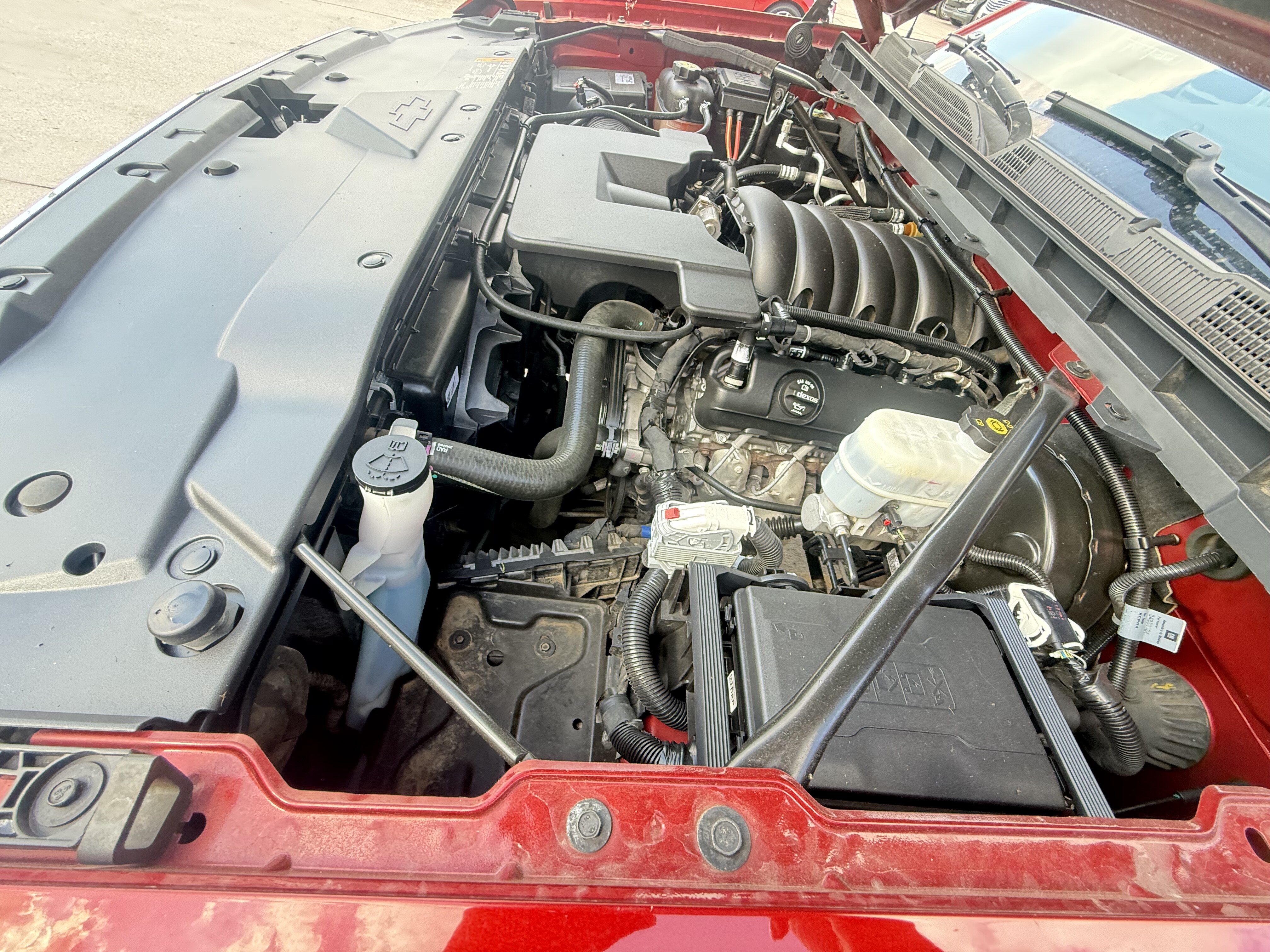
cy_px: 476
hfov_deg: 102.1
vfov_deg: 85.7
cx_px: 635
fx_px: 514
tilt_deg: -49.3
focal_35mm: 14
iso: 250
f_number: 2.2
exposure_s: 1/99
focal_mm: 2.22
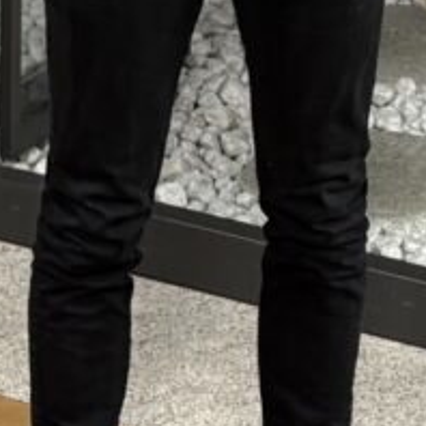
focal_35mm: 167
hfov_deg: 10.5
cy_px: -329
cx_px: 295
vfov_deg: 9.9
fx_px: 2325
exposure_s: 1/60
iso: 125
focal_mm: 5.96
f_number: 1.6
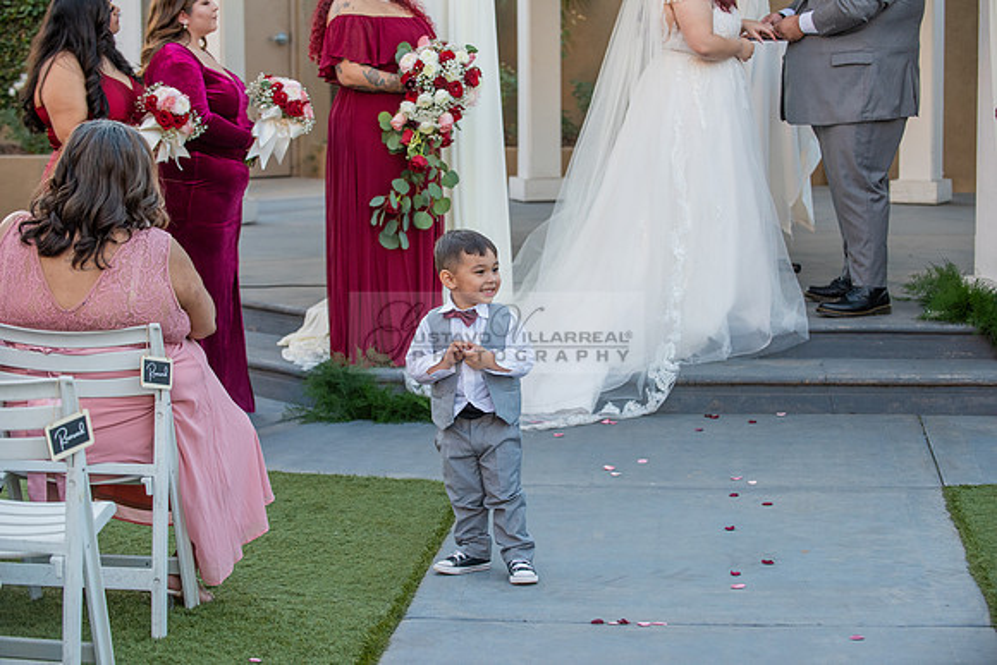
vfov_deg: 15.2
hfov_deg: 22.6
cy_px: 332
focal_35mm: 90
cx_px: 498
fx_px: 2493
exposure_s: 1/320
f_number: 4
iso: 800
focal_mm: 90
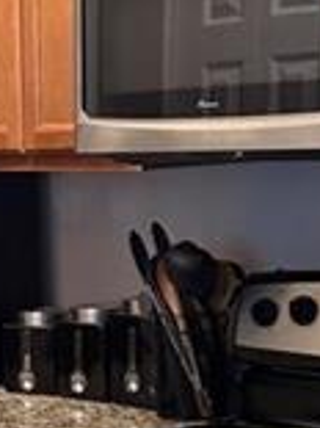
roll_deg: +2.0
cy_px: 348
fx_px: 1592
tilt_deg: -6.9
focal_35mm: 129
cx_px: -174
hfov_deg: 11.0
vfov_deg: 15.2
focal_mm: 5.96
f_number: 1.6
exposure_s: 1/40
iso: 500
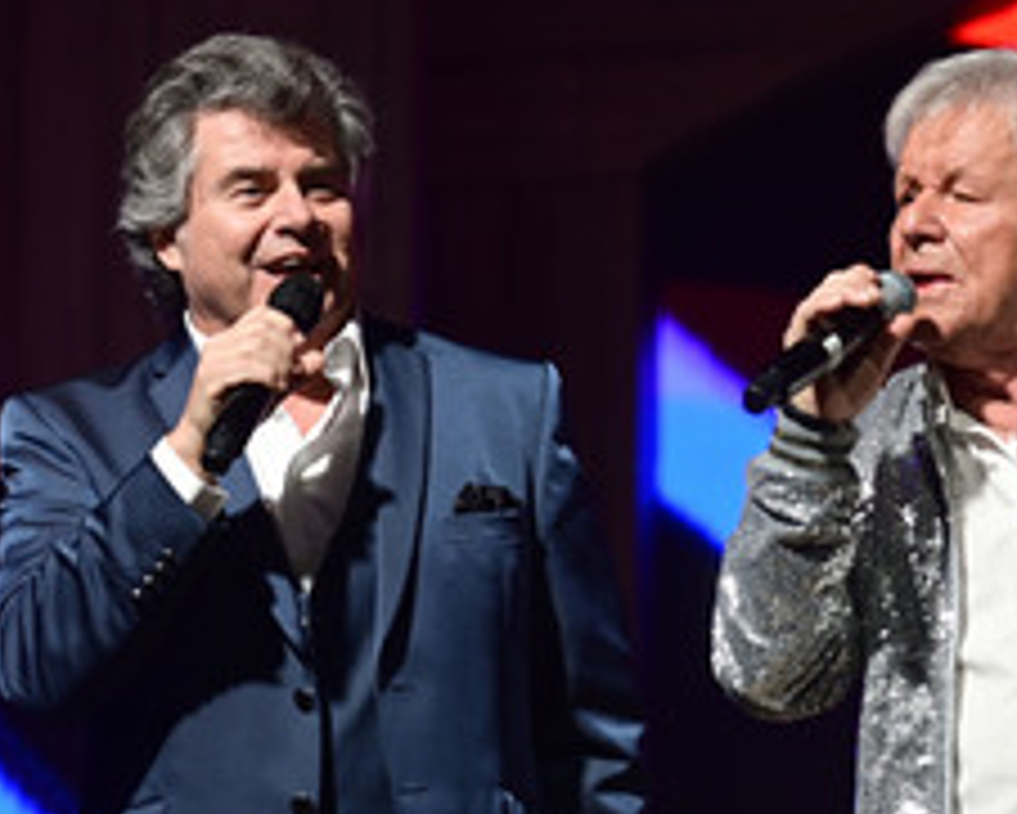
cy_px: 549
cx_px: 650
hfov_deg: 10.3
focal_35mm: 187
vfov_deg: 8.3
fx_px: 5631
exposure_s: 1/320
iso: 1250
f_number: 2.8
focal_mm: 100
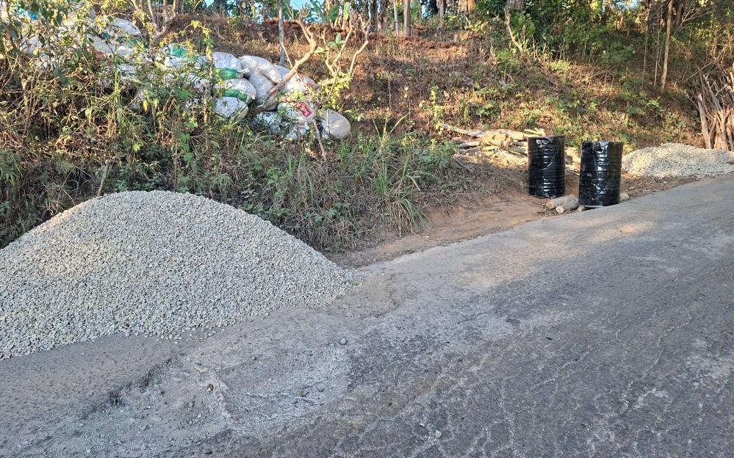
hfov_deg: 72.5
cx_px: 359
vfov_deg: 49.0
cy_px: 189
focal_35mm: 25
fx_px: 500
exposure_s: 1/216
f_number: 1.8
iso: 50
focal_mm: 5.54
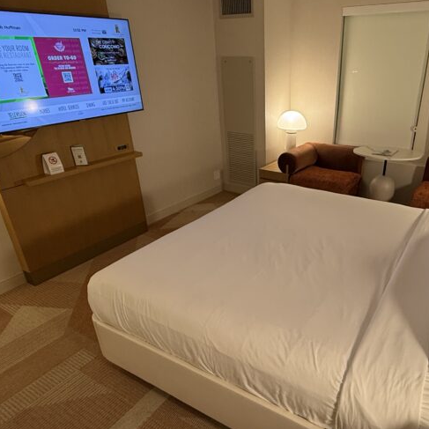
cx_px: 277
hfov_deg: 59.9
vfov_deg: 60.7
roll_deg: +0.3
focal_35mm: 26
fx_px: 365
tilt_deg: -26.5
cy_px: 243
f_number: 2.2
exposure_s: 1/60
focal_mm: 2.22
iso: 200
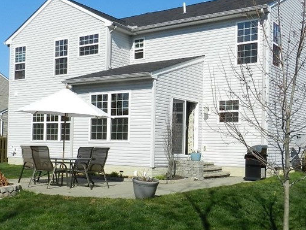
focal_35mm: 46
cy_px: 141
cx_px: 178
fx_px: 407
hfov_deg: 41.1
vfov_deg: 31.4
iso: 160
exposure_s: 1/1000
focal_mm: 4
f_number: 4.5
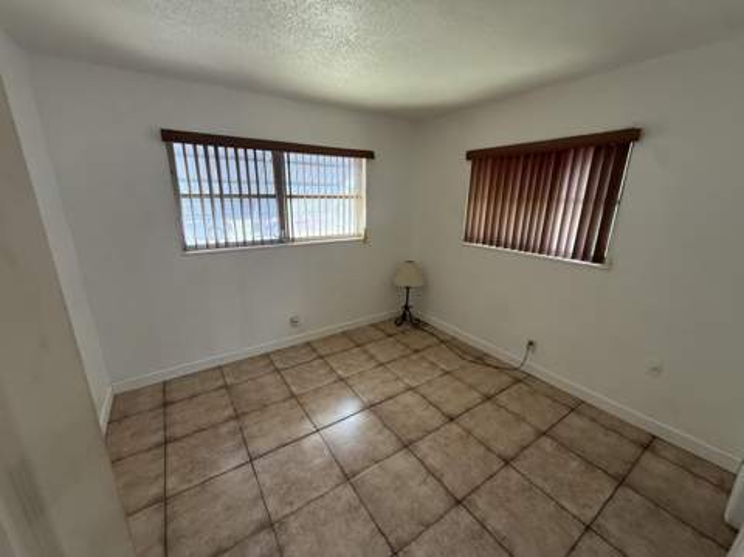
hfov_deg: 102.1
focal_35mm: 14
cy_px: 278
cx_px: 372
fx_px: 301
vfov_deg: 85.6
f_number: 2.2
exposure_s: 1/99
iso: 250
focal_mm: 2.22
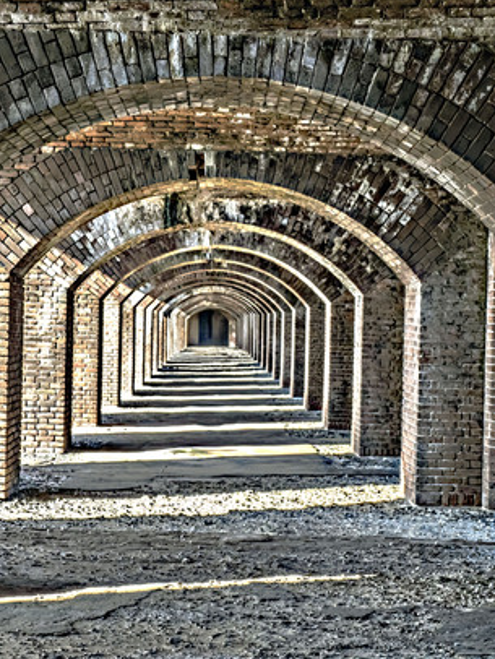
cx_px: 221
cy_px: 338
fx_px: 1524
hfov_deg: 18.4
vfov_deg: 24.4
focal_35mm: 80
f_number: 8
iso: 1250
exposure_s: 1/250
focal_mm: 29
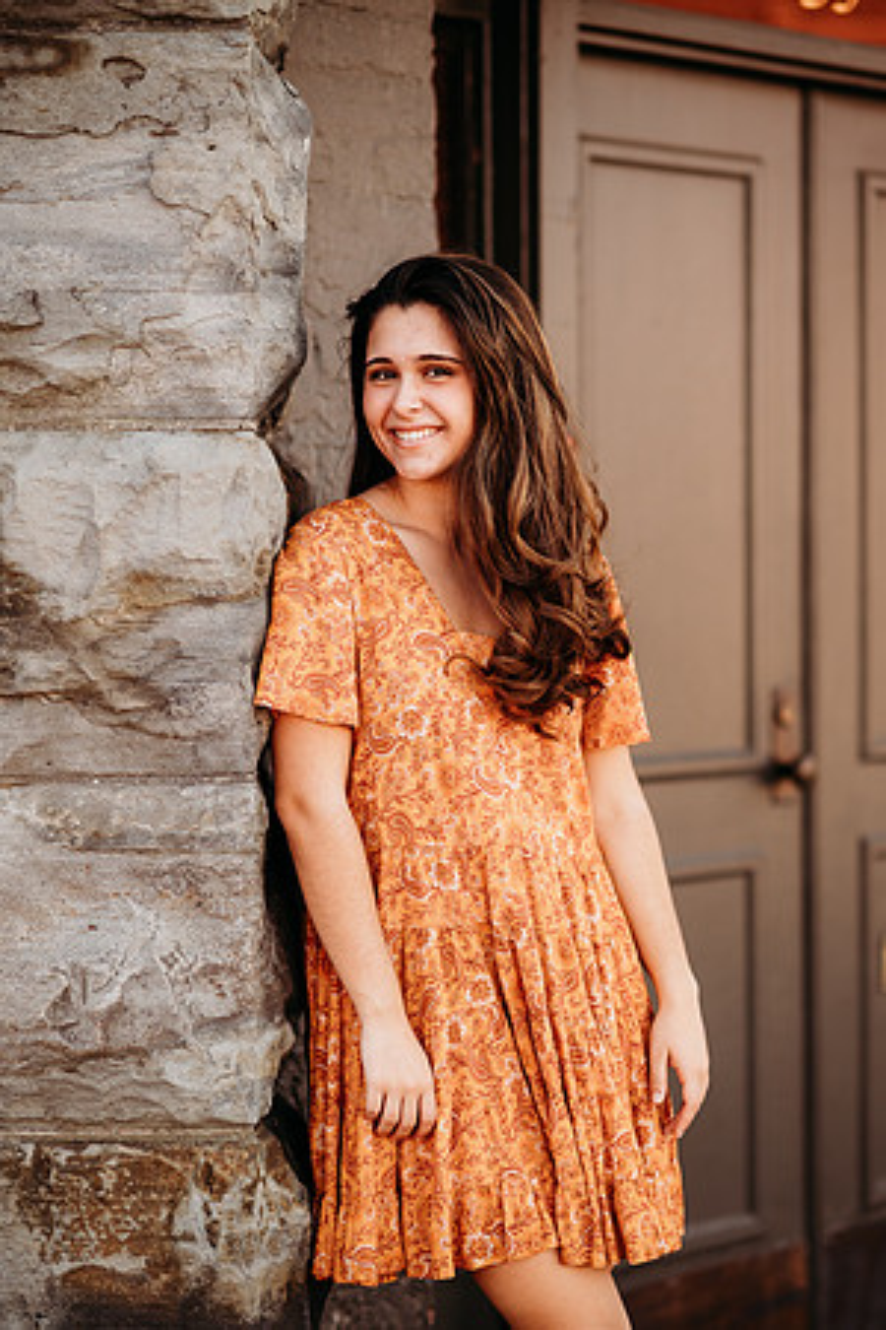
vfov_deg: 23.9
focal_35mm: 85
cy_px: 665
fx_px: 3138
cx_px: 443
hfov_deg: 16.1
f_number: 2
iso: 160
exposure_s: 1/500
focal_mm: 85
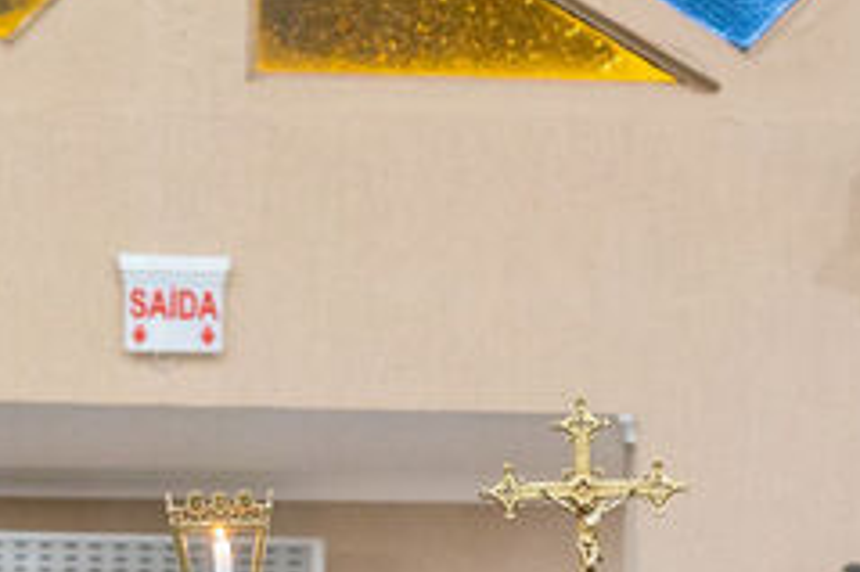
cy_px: 1140
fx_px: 8451
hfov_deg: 5.8
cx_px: 461
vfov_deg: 3.8
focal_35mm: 354
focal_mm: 62.7
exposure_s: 1/100
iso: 1600
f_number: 2.8
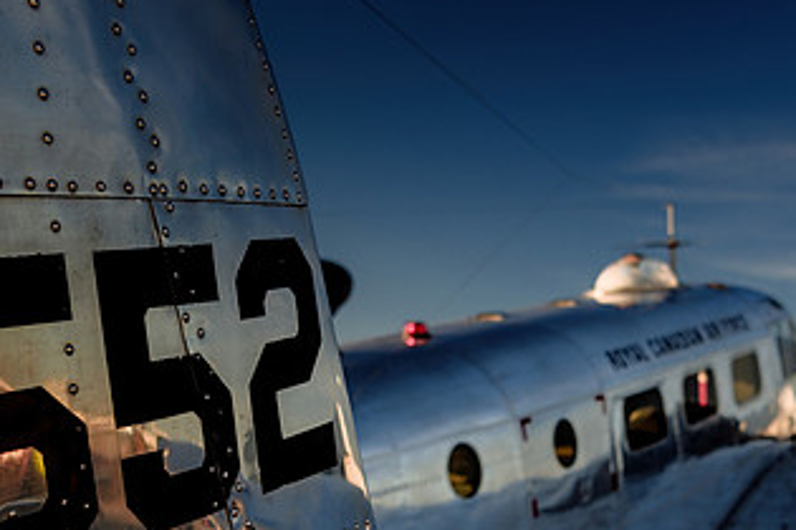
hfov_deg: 33.8
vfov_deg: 22.5
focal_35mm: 59
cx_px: 490
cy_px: 456
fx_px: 1304
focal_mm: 32
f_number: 4.5
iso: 64
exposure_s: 1/125
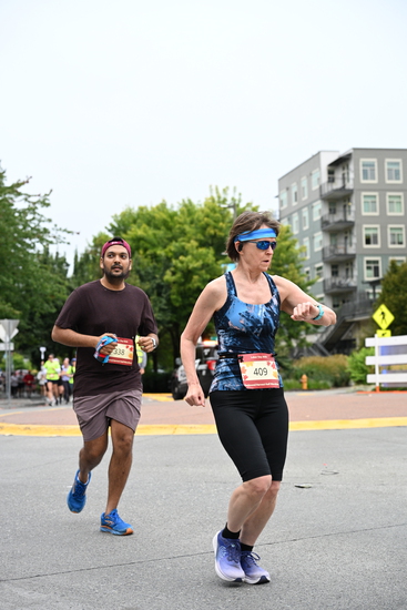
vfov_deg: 34.5
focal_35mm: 58
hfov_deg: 23.4
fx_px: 983
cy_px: 305
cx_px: 204
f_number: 4
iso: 1600
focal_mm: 58
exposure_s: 1/800
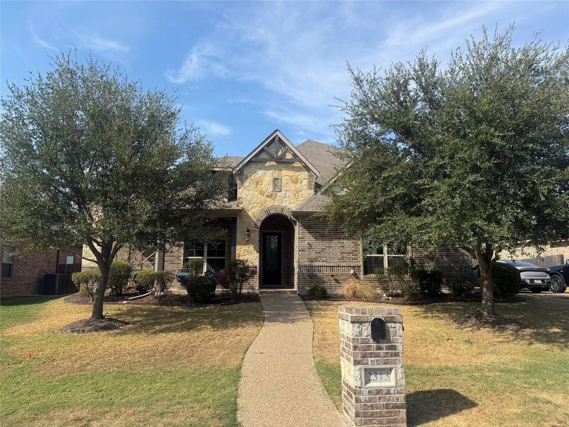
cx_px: 284
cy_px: 214
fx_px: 394
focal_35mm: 24
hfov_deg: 71.6
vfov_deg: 56.8
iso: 80
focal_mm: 6.76
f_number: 1.78
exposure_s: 1/3425
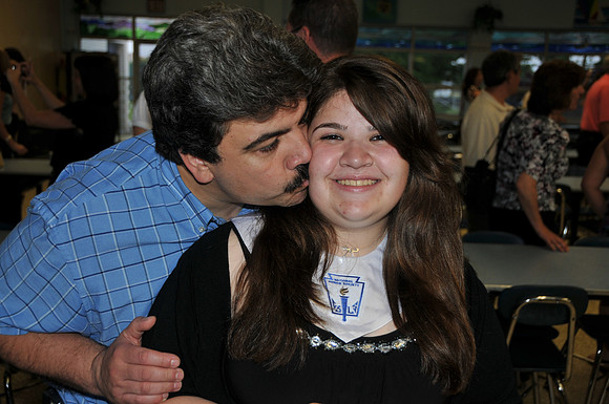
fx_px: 786
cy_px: 202
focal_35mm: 46
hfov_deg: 42.4
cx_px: 304
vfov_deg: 28.9
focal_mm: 31
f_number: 4
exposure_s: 1/60
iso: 200
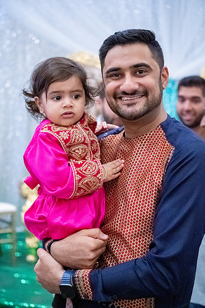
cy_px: 154
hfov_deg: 19.5
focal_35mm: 70
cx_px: 102
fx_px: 598
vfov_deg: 28.8
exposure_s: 1/320
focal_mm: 70
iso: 32000
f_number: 4
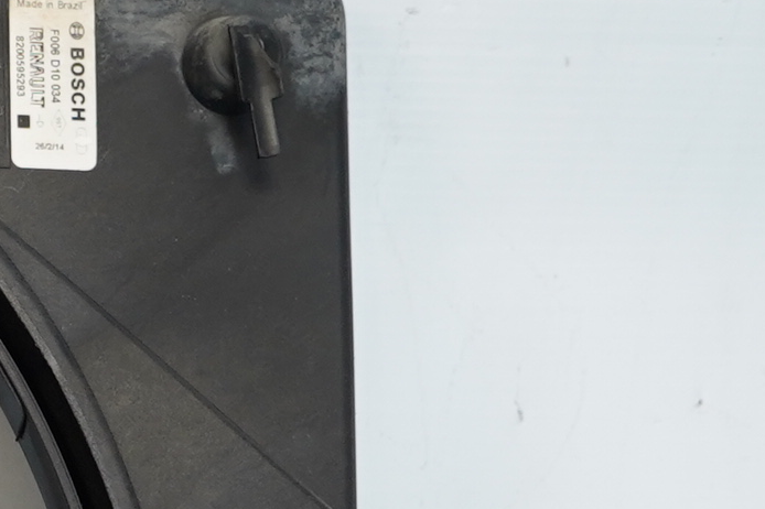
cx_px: -639
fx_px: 2485
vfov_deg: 11.3
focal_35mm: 117
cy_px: 750
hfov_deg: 15.0
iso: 640
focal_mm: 18
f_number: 4
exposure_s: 1/160
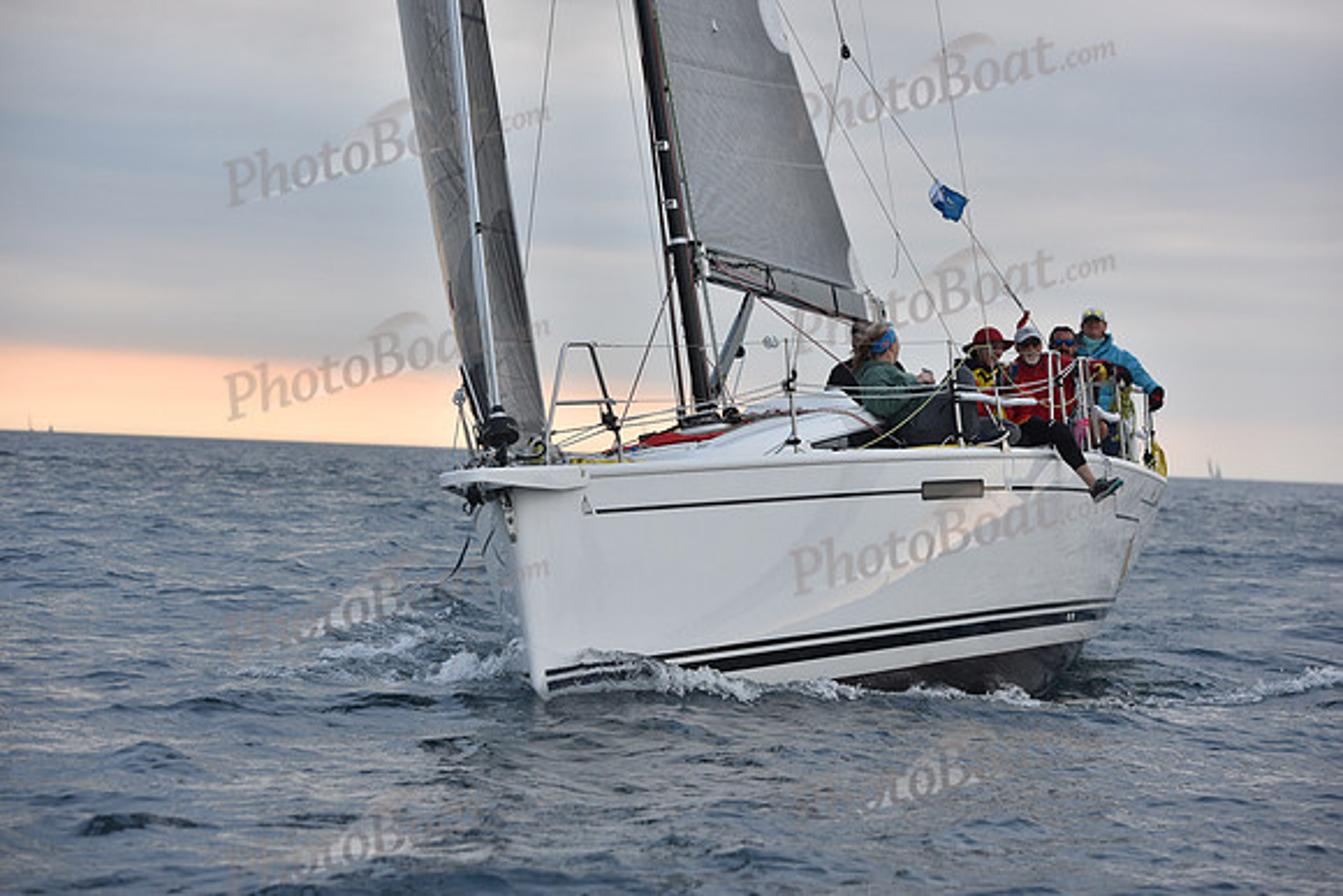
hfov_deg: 17.6
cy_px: 448
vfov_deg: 11.8
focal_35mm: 116
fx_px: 4328
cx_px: 672
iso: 500
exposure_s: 1/640
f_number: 5
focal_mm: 116
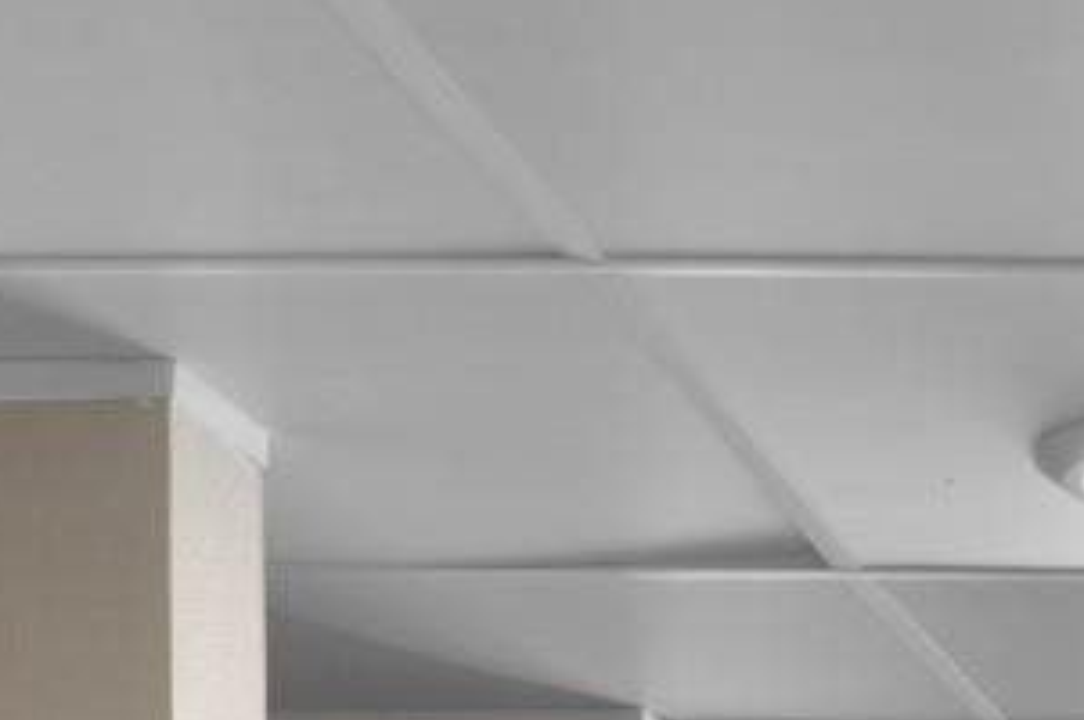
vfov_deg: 12.6
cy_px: 1357
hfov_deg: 18.8
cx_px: 1567
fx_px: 2918
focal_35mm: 97
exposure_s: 1/8
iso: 100
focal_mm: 12
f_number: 4.8
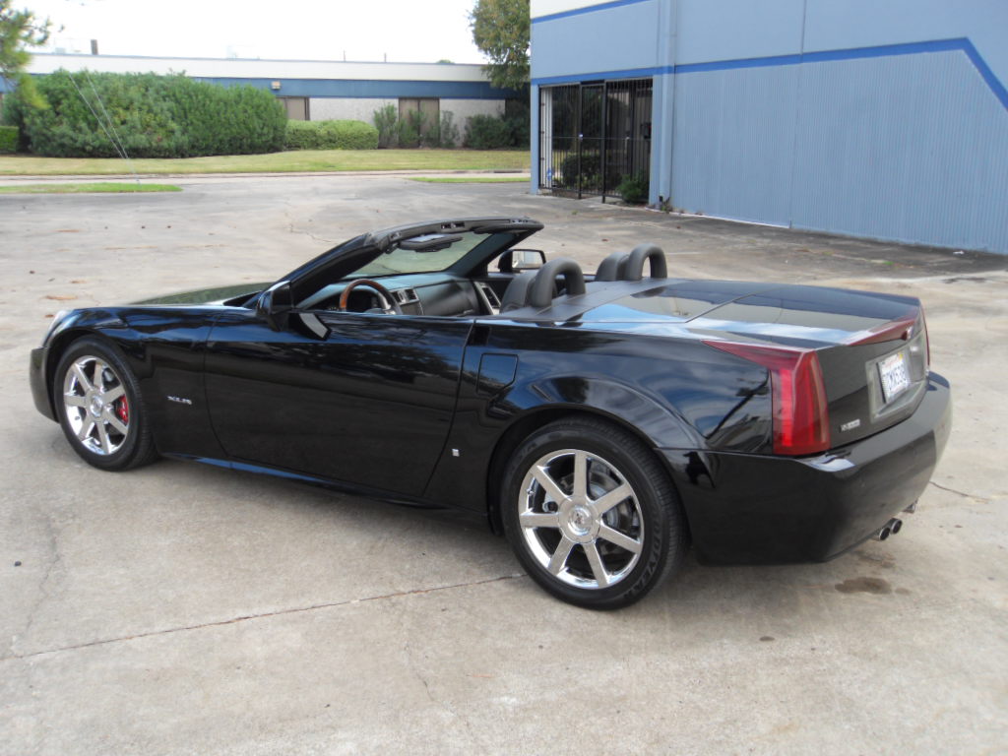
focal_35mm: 35
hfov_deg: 52.6
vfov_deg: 40.7
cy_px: 378
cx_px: 504
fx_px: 1019
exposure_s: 1/125
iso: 80
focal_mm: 6.3
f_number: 3.5
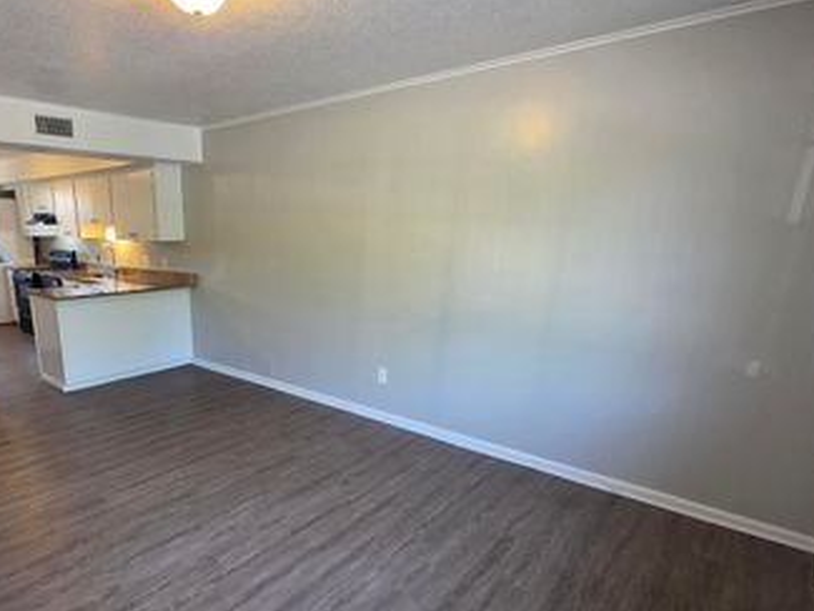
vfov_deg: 65.5
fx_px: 470
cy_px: 362
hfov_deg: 79.2
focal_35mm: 20
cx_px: 276
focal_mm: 2.2
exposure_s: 1/120
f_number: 1.9
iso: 250
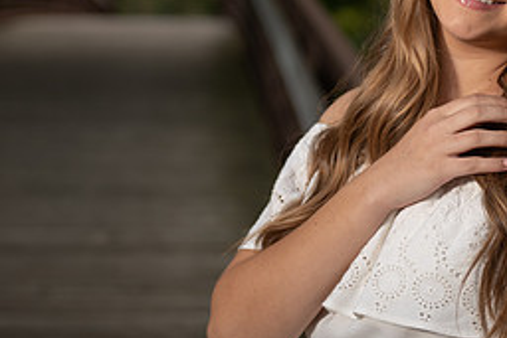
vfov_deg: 10.8
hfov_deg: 16.1
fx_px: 1790
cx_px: 321
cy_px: 66
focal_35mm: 127
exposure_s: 1/250
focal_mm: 56
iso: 100
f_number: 2.8
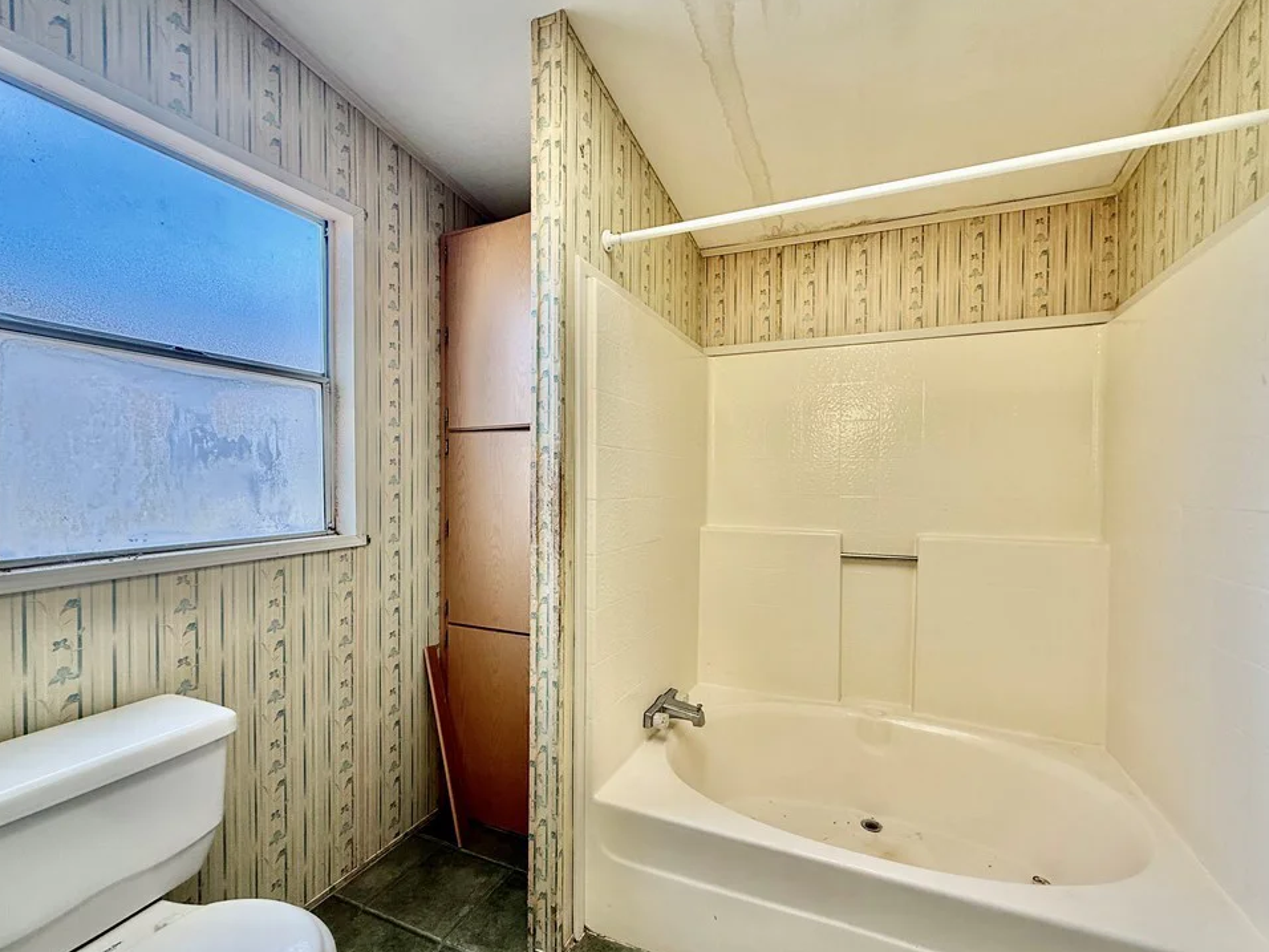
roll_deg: +0.2
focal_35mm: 15
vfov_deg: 81.7
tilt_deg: -0.3
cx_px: 664
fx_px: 550
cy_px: 491
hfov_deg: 98.1
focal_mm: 2.22
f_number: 2.2
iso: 100
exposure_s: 1/99
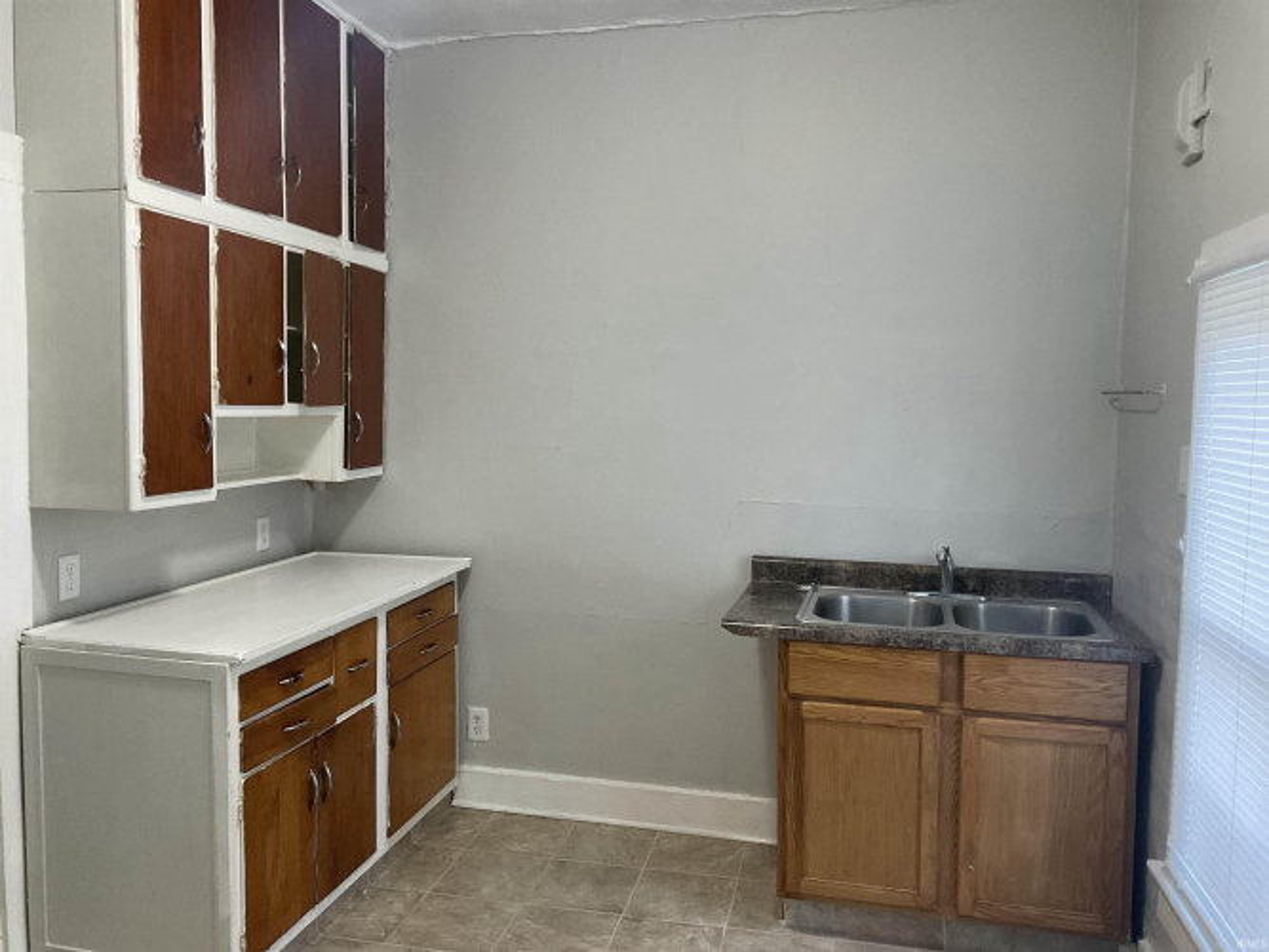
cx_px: 634
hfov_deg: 61.7
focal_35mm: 29
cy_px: 476
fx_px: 1063
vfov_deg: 48.2
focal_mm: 3
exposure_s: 1/60
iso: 250
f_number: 1.8
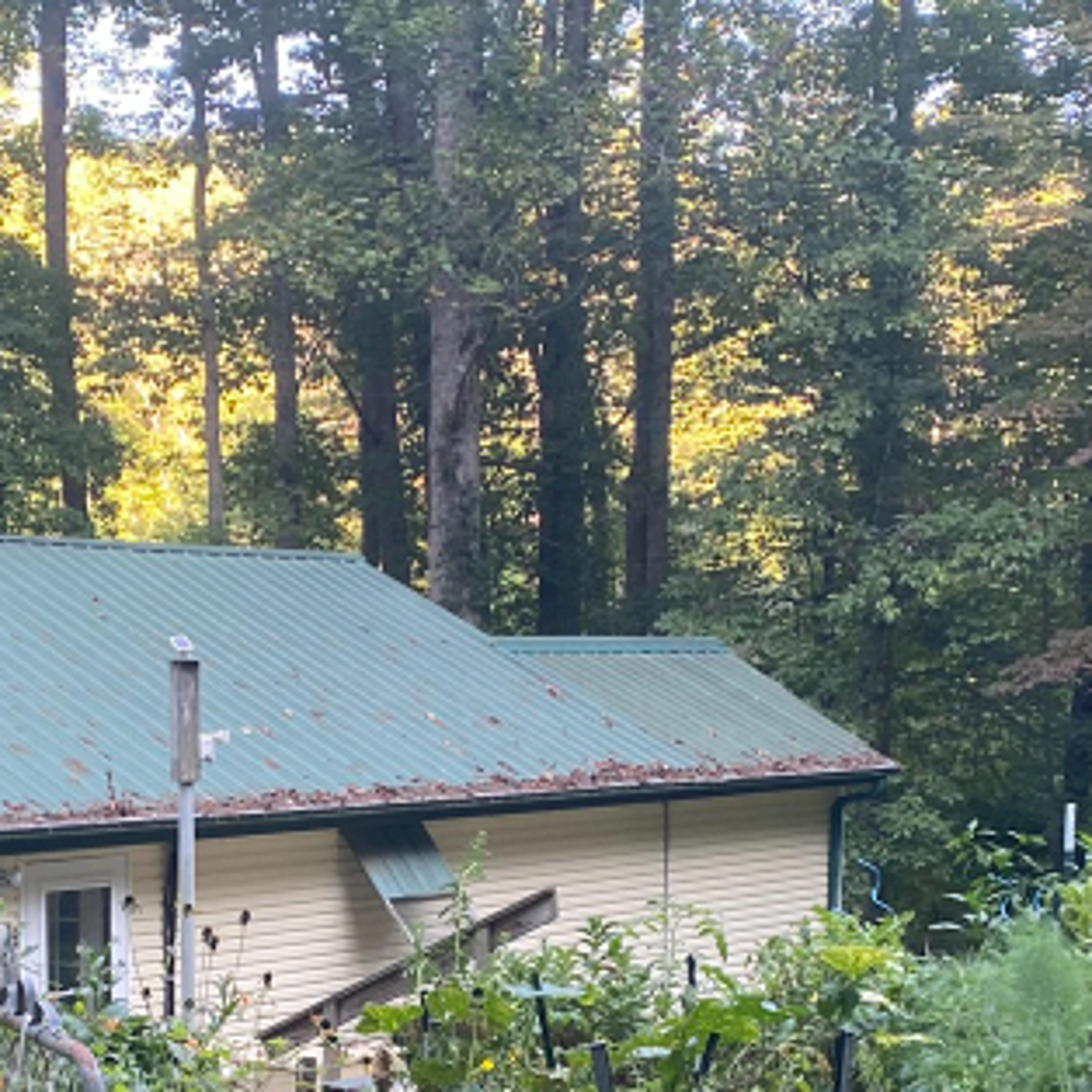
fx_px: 2677
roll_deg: -1.3
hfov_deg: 22.9
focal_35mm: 75
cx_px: 310
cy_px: 1040
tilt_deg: -8.5
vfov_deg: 22.3
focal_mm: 4.25
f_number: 1.8
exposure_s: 1/121
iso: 100
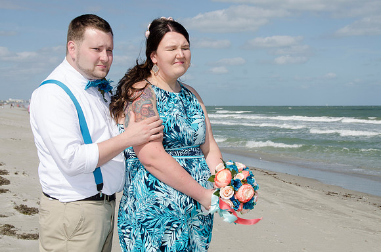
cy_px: 126
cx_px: 190
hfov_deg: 29.3
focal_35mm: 69
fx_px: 728
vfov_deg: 19.7
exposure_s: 1/250
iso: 100
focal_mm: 44
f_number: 11
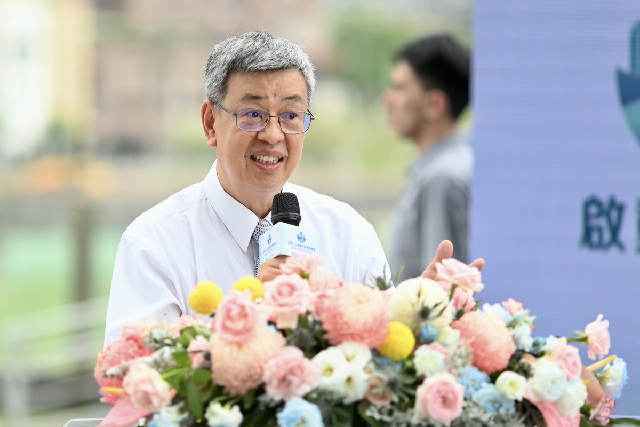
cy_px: 214
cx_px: 320
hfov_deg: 10.2
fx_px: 3591
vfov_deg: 6.8
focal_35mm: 202
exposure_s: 1/500
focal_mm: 135
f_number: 2
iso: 100
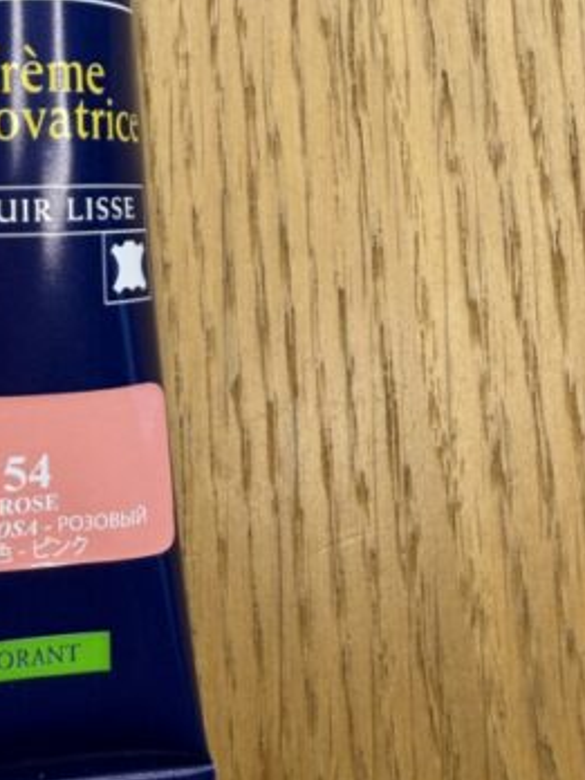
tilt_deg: -79.9
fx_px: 969
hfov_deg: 32.6
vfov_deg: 42.9
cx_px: 108
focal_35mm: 43
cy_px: 231
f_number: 2.2
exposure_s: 1/100
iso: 64
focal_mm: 2.22
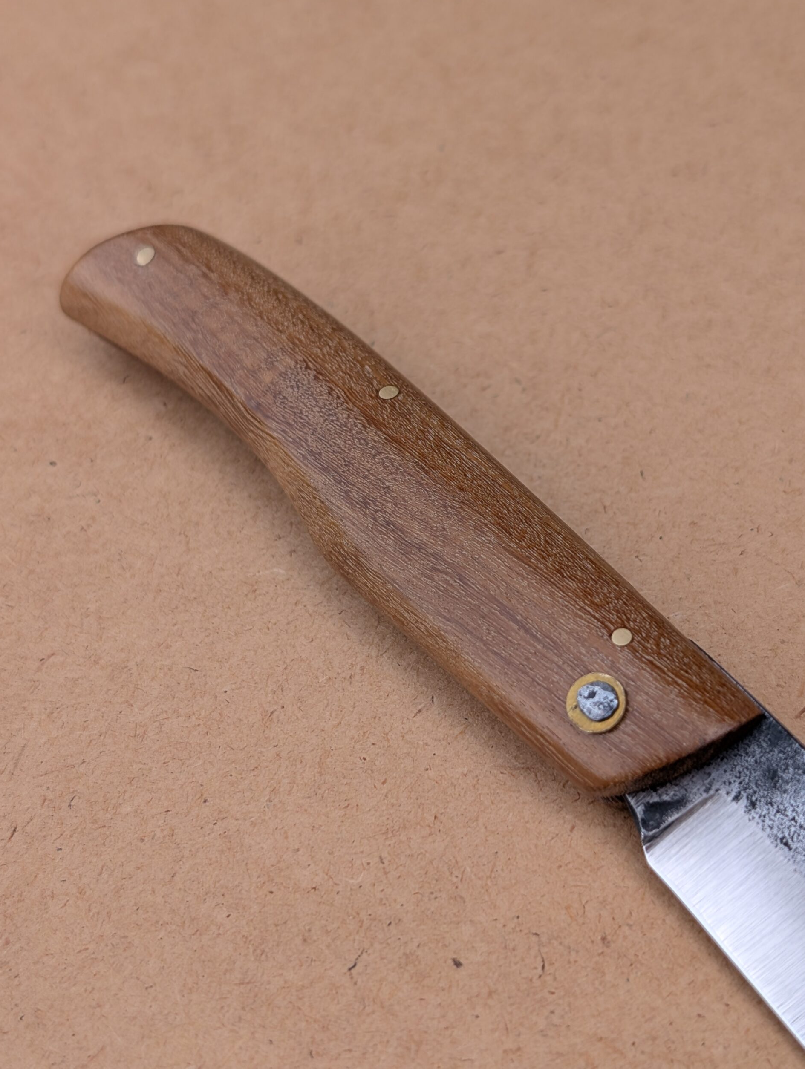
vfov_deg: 38.1
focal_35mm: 50
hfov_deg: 29.2
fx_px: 1547
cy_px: 527
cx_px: 401
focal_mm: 6.9
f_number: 1.68
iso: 19
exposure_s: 1/322
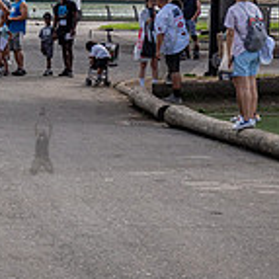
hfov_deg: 8.7
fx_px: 1769
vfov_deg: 9.0
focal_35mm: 194
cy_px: 46
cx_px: -211
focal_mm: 56
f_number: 4
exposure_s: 1/1600
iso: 200
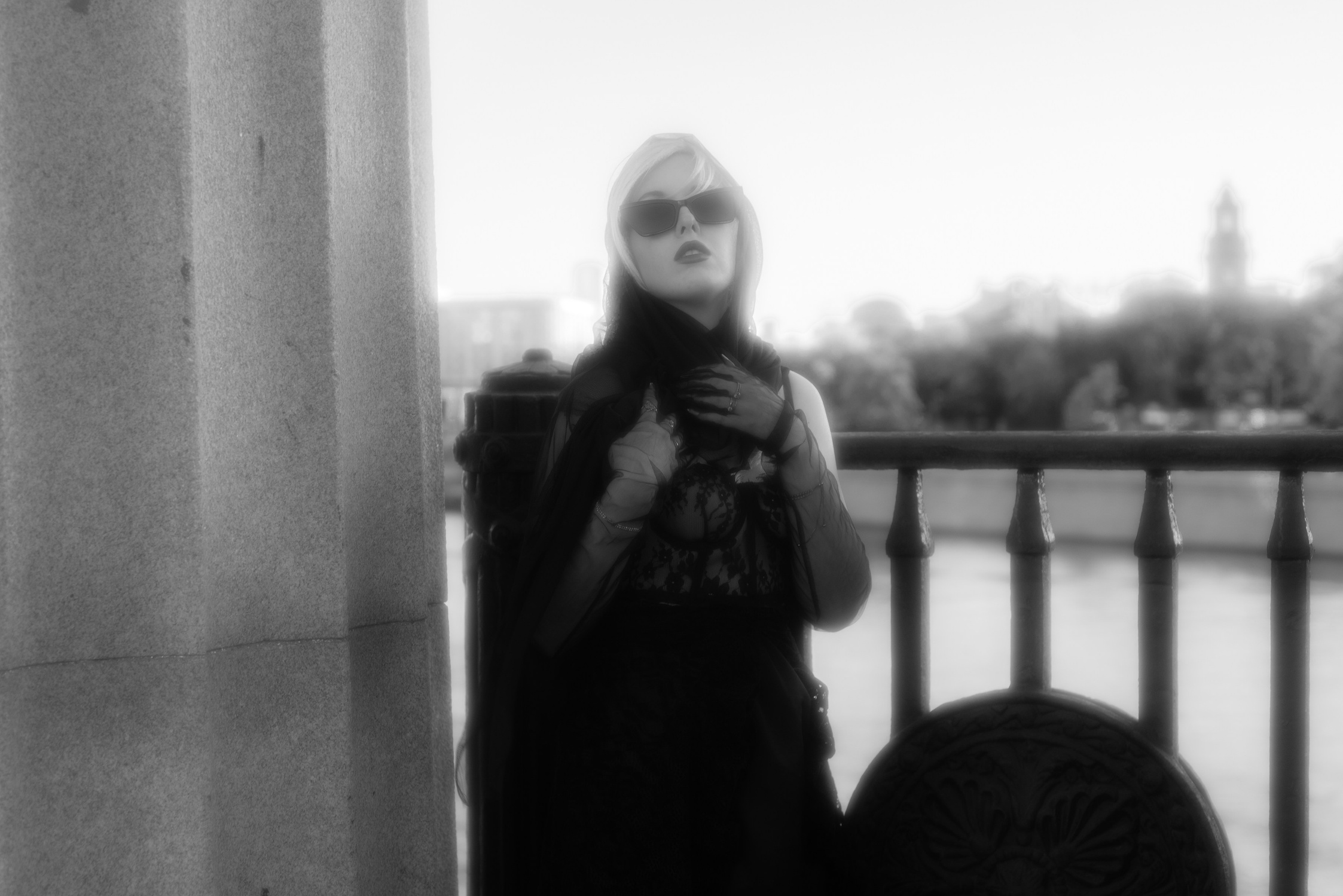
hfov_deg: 35.0
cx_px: 611
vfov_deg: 23.8
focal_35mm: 57
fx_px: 2127
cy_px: 477
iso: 125
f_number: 4
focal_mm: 50
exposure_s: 1/125
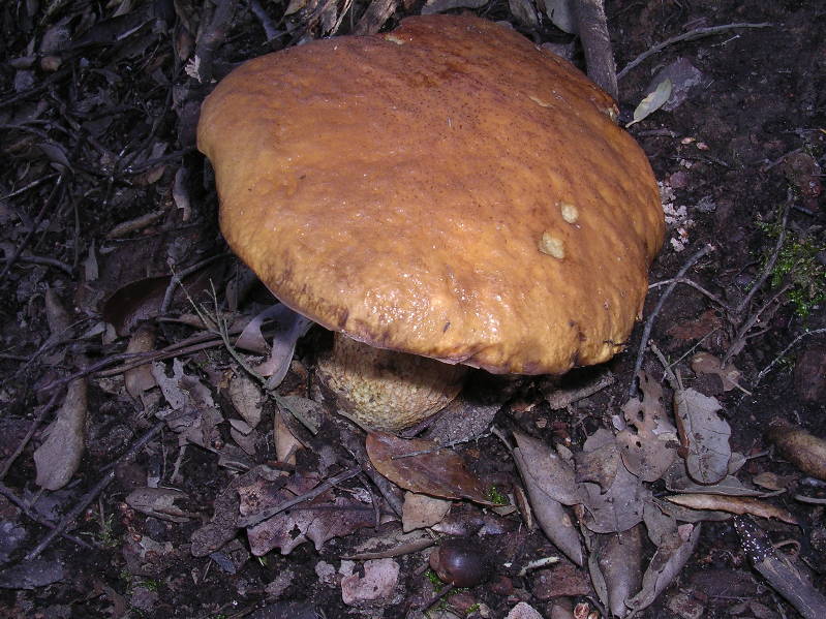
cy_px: 310
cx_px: 413
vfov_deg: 37.7
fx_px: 907
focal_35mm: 38
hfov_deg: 49.0
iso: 100
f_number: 5.6
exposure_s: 1/60.1
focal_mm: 5.8
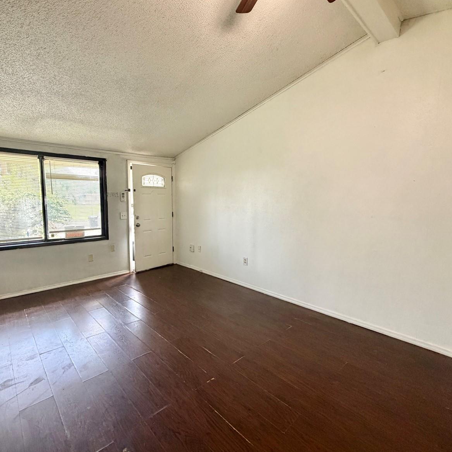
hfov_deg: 83.6
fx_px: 251
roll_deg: +0.2
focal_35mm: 17
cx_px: 198
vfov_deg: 84.0
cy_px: 224
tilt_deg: -5.4
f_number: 2.2
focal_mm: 2.22
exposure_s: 1/95
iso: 320
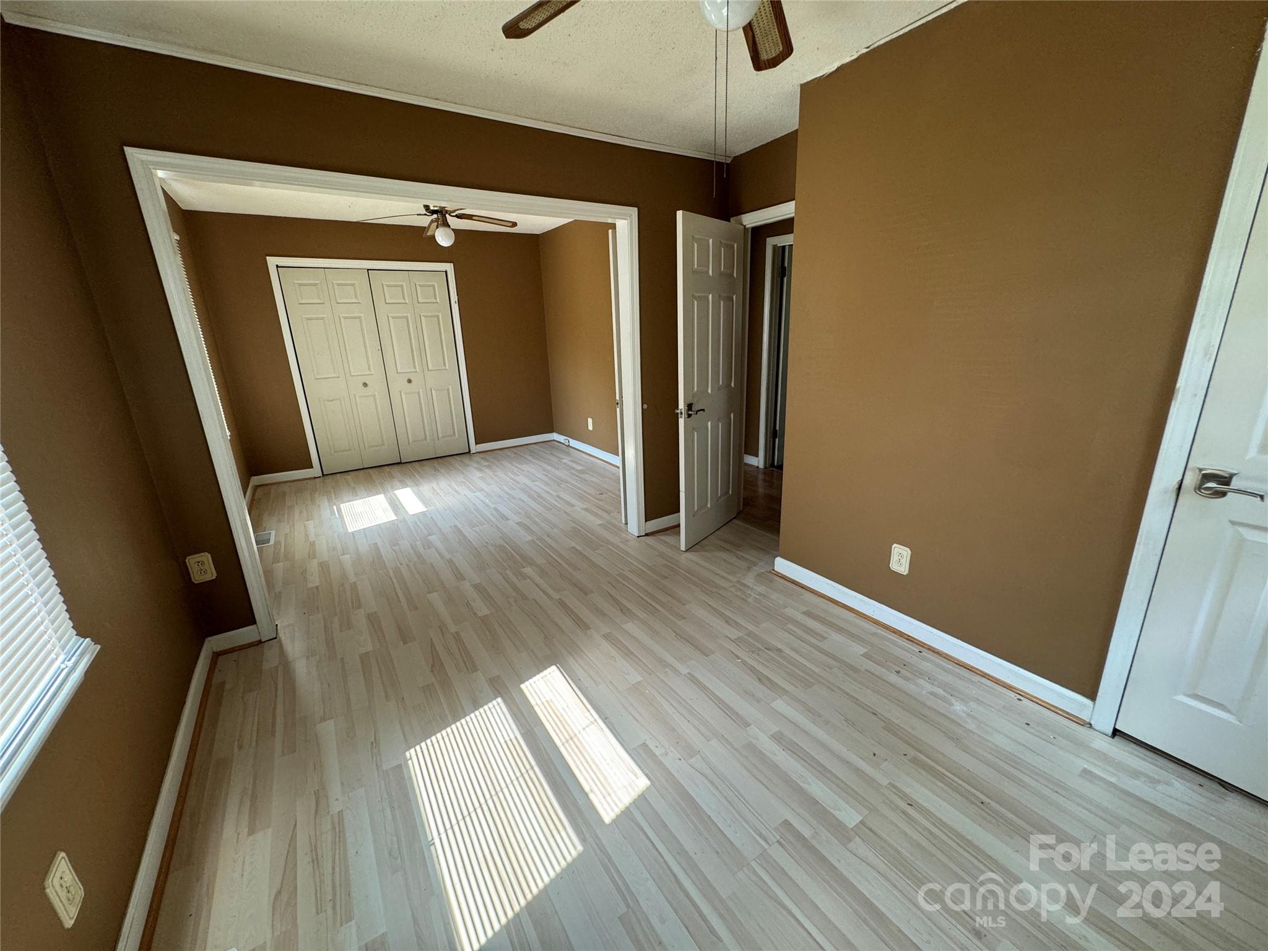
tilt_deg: -15.9
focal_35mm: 14
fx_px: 513
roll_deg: +2.4
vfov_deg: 85.7
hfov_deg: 102.1
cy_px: 476
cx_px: 634
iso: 160
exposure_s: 1/99
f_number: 2.2
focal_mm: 2.22
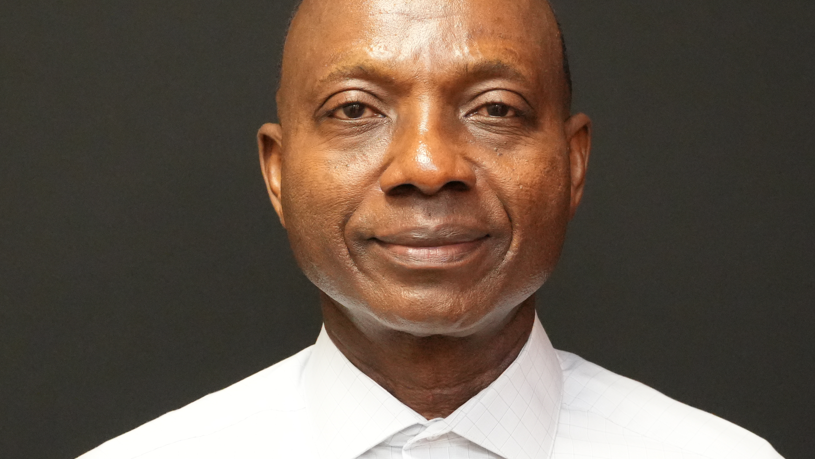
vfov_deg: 9.6
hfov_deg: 17.0
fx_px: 2723
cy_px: 250
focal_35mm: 126
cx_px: 398
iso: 6400
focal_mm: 48
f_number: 5
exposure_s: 1/160
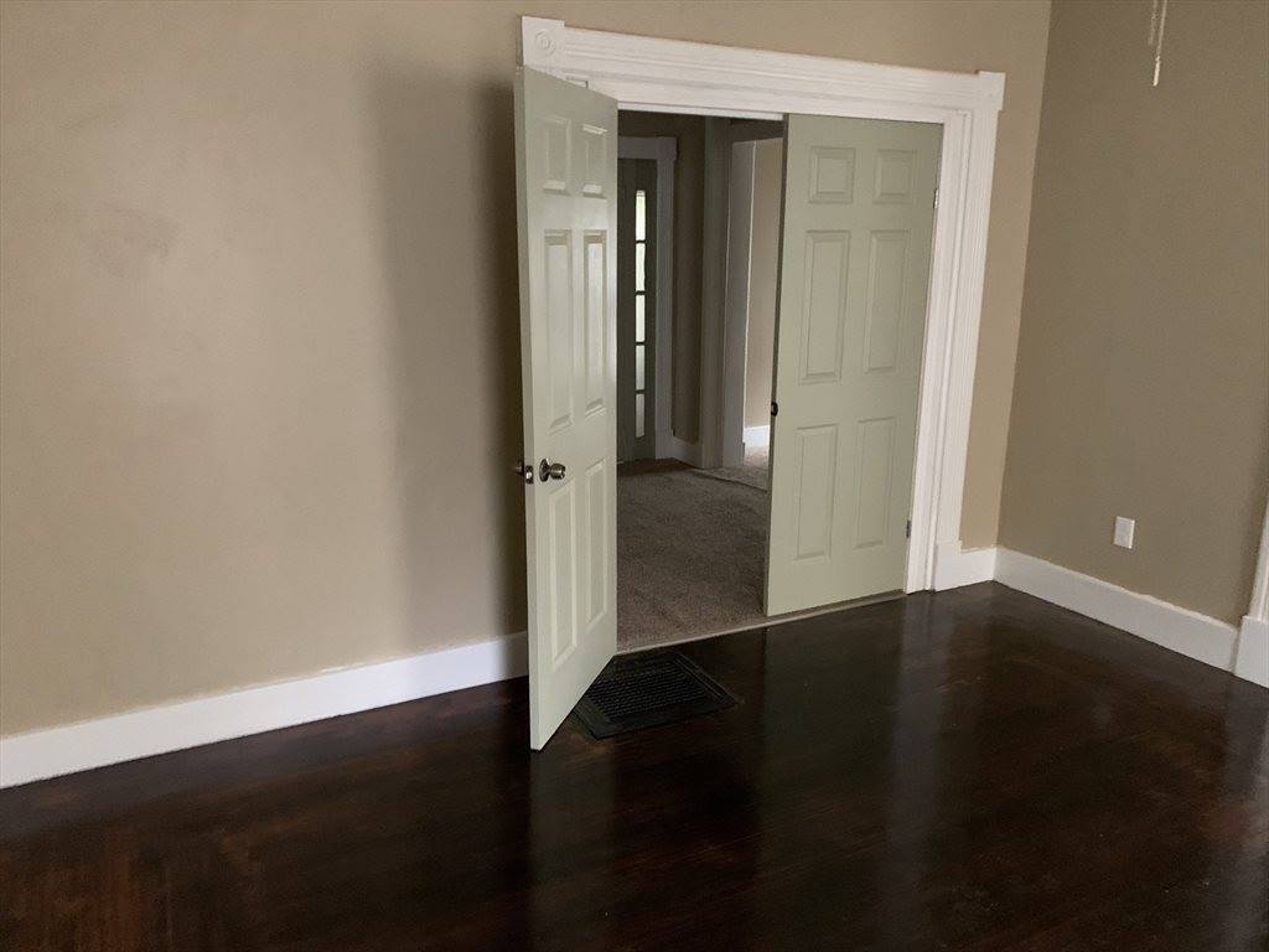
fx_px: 953
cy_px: 476
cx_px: 634
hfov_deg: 67.3
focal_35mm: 26
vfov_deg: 53.1
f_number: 1.8
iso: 800
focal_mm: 4.25
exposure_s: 1/30
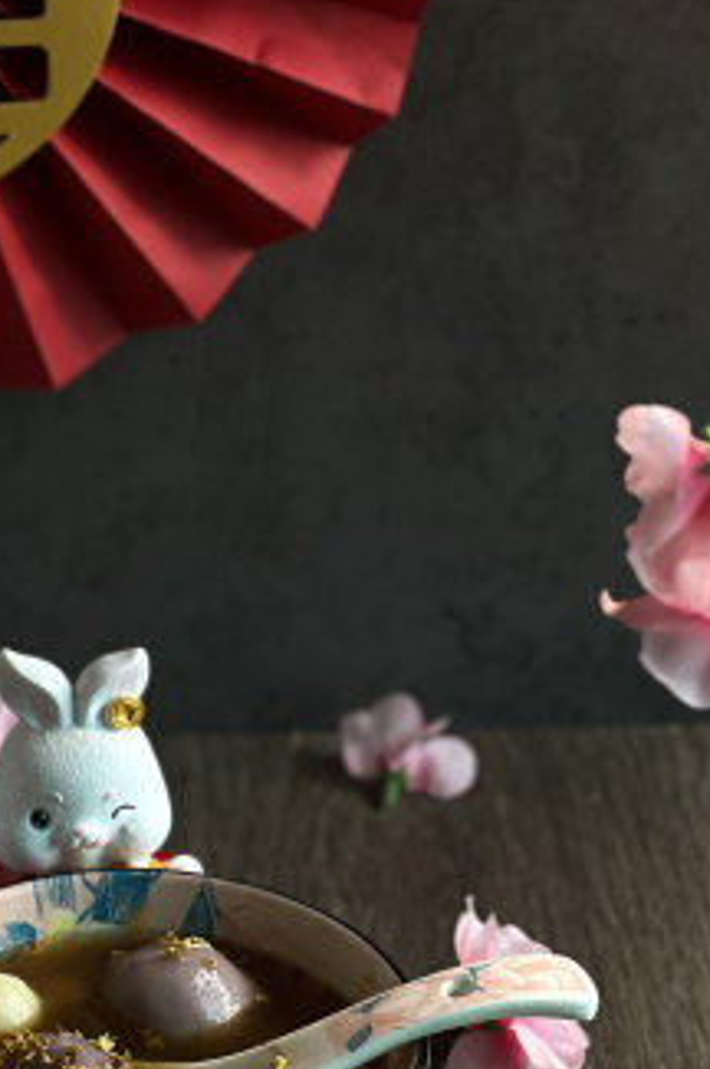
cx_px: 51
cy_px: 378
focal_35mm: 151
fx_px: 4476
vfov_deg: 13.6
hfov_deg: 9.0
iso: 160
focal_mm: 9
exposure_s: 1/50
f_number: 2.8
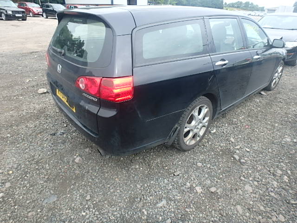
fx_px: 180
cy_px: 112
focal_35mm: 21
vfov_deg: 63.4
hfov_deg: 79.0
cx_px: 148
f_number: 3.5
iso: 125
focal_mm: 3.7
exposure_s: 1/200
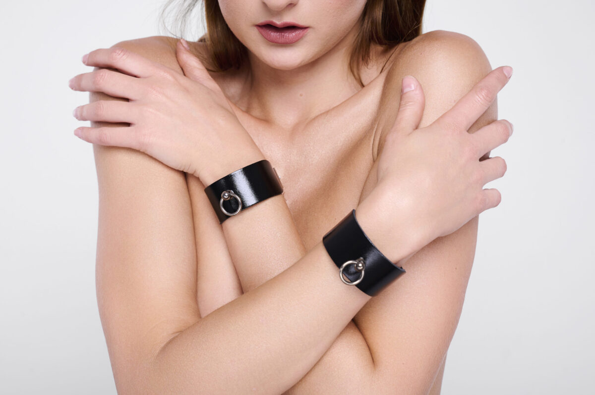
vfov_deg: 19.4
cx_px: 298
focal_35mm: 70
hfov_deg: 28.9
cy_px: 198
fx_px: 1156
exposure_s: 1/160
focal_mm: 70
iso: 200
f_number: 9
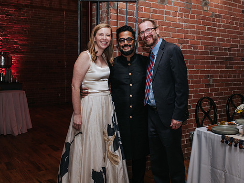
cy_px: 86
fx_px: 289
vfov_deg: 35.1
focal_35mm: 41
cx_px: 135
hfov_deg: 45.7
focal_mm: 35
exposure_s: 1/200
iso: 800
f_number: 4
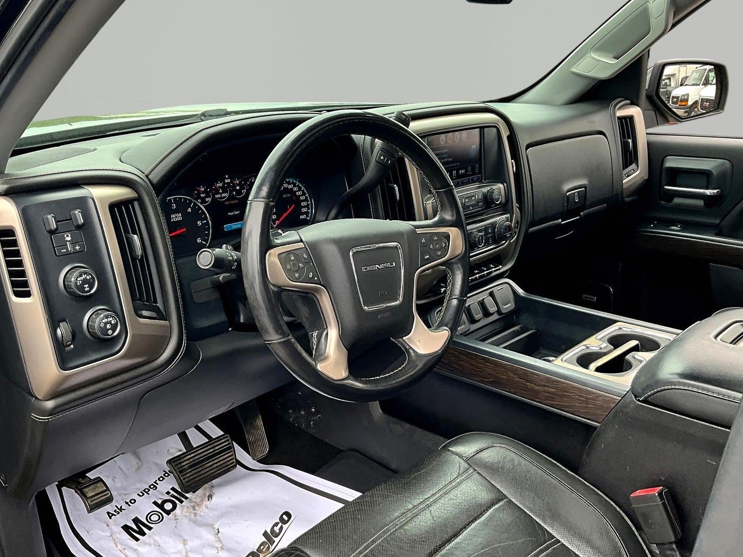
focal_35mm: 33
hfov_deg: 55.3
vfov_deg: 42.9
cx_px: 365
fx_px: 708
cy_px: 297
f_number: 1.8
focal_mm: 3
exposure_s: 1/122
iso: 20
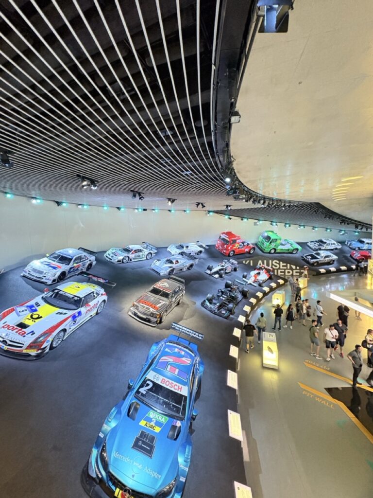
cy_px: 249
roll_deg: +2.1
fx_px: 201
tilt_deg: -4.7
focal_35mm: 14
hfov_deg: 85.7
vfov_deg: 102.1
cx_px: 186
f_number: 2.2
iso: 800
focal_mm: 2.22
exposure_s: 1/50
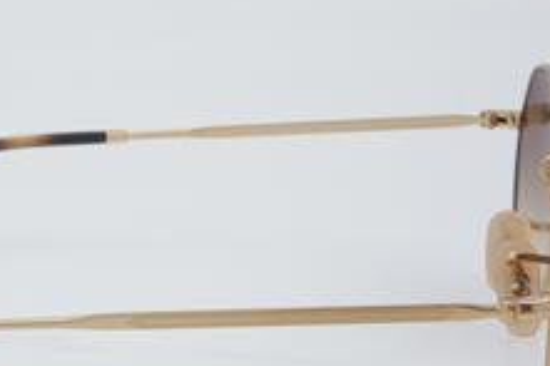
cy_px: 261
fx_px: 2076
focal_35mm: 136
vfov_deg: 10.1
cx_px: 112
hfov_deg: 15.0
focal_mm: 50
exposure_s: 1/3
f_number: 32
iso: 100
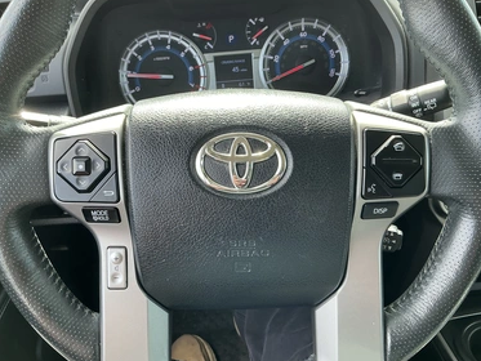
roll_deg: +6.5
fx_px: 417
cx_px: 236
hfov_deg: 59.9
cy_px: 177
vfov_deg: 46.8
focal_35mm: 30
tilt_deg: -32.8
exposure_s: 1/122
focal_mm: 3
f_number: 1.8
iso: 50
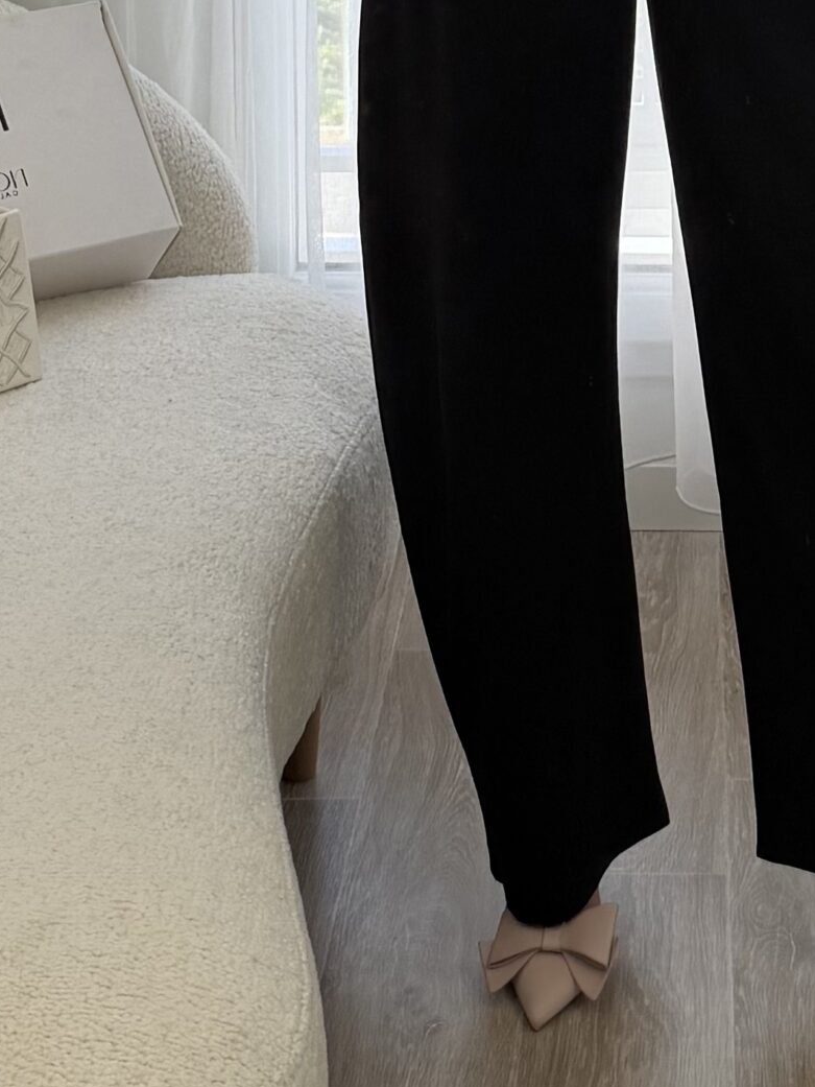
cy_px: 400
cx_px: 610
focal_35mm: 59
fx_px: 1852
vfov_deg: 32.5
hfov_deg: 24.5
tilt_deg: -22.7
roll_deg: -1.6
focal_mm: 6.76
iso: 64
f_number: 1.78
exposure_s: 1/224
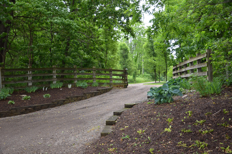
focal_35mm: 39
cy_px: 77
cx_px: 116
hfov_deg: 49.6
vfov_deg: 34.1
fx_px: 251
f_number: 4
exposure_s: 1/160
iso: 200
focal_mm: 26
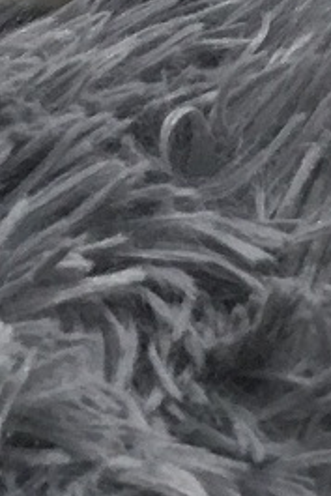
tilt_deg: -11.6
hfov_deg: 9.3
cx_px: 2
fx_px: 2011
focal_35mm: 146
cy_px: -459
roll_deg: +1.2
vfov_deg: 12.5
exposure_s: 1/33
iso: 100
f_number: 2.4
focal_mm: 3.3
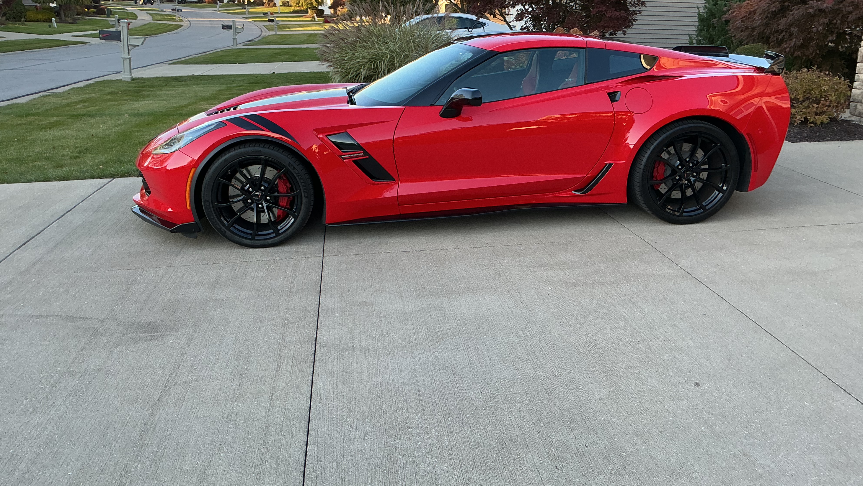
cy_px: 221
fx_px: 732
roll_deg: -1.4
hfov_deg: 61.0
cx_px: 431
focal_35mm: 32
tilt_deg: -16.5
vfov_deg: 36.6
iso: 20
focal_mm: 3
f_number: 1.8
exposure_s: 1/120
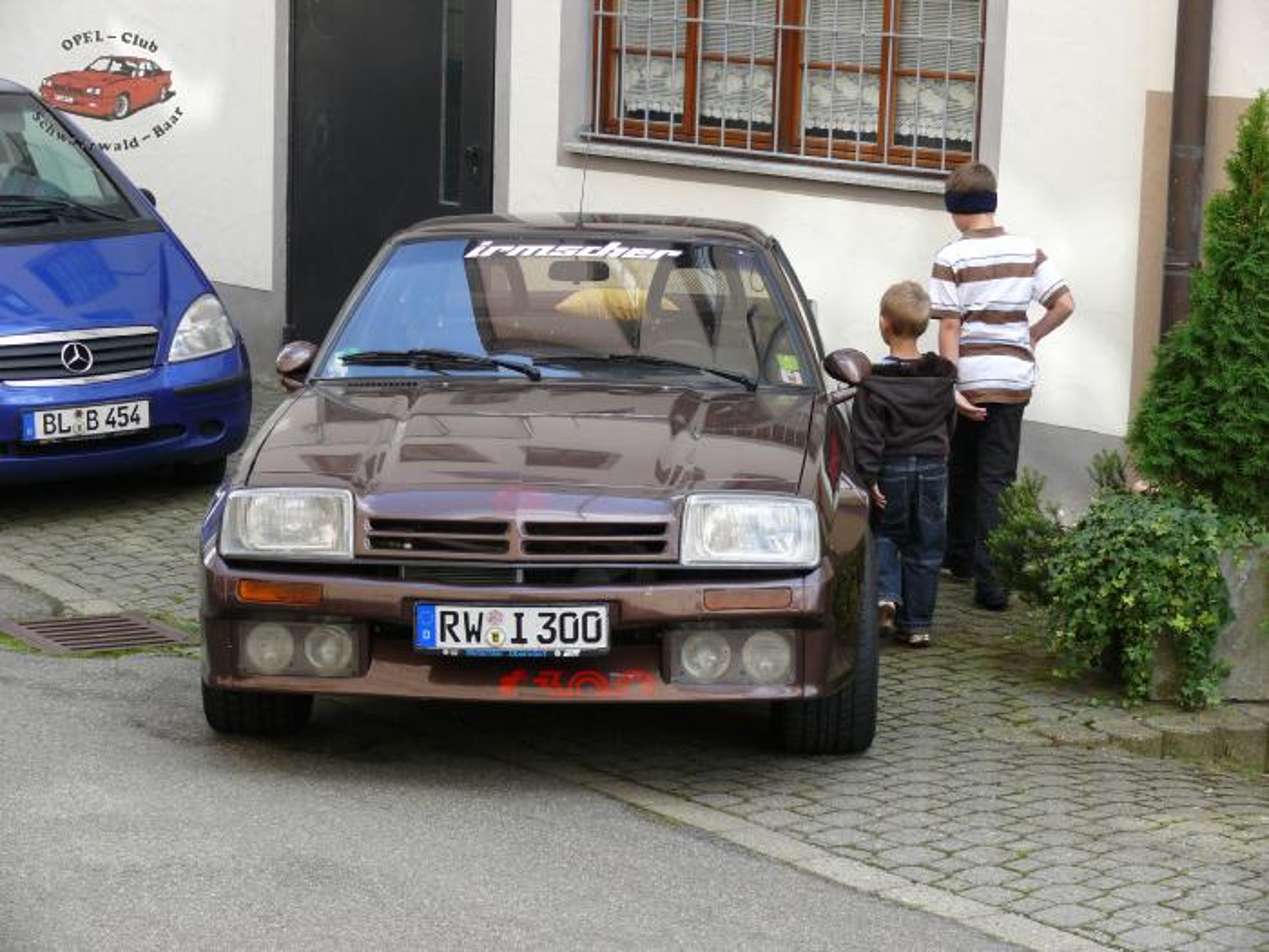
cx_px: 634
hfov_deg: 23.0
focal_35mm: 85
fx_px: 3116
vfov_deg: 17.4
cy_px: 476
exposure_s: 1/125
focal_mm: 18
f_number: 4
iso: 100
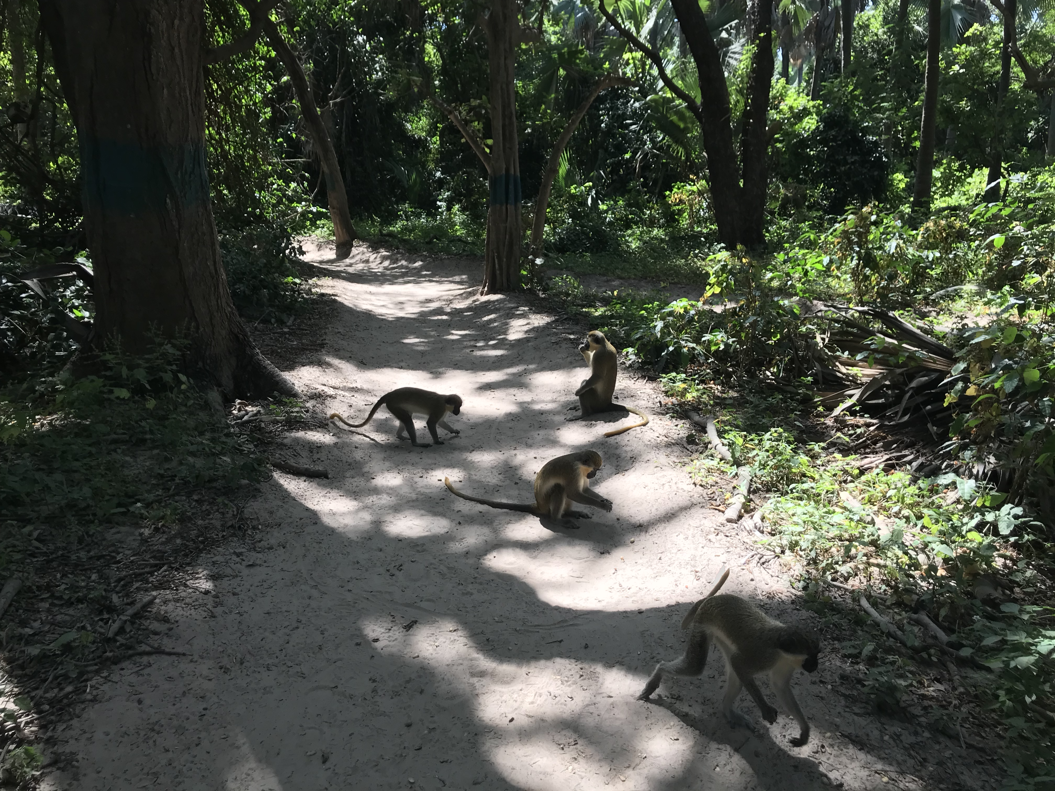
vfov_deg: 49.7
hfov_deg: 63.4
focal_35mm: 28
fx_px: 853
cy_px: 396
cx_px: 528
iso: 20
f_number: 1.8
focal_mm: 3.99
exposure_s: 1/314
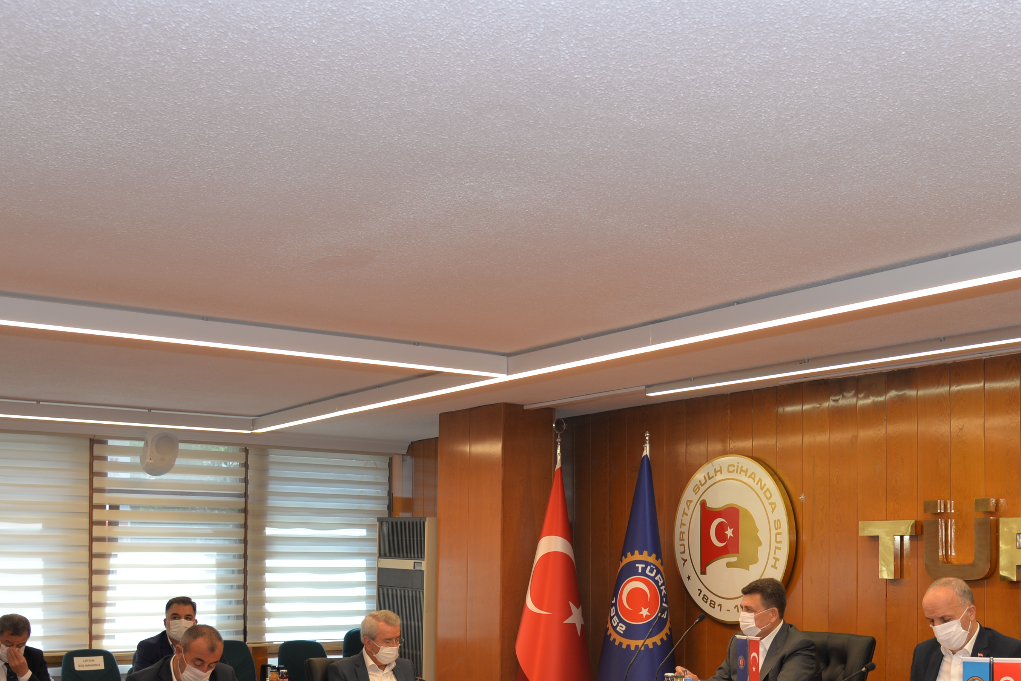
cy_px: 558
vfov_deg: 32.4
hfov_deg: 48.1
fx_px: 1134
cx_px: 628
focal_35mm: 40
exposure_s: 1/80
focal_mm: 24
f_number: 4.5
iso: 200
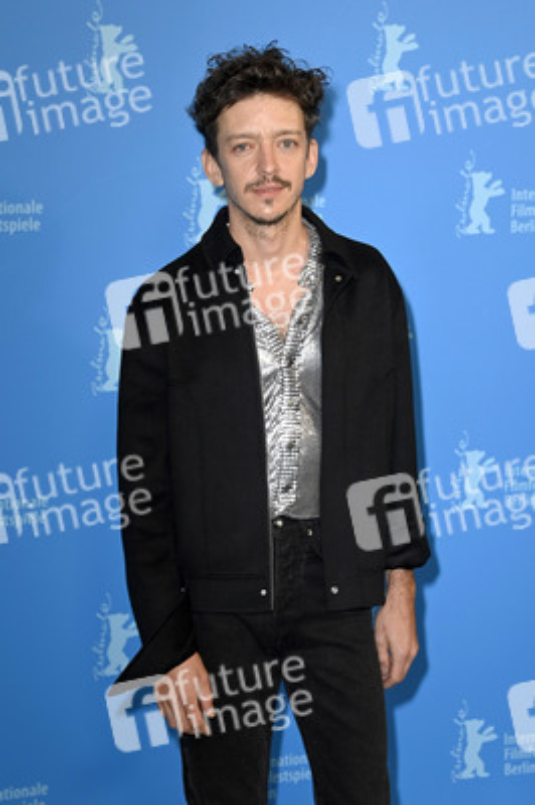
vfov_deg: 22.6
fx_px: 2010
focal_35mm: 90
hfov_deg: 15.2
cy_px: 402
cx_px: 268
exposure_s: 1/200
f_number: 5.6
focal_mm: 90
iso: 800
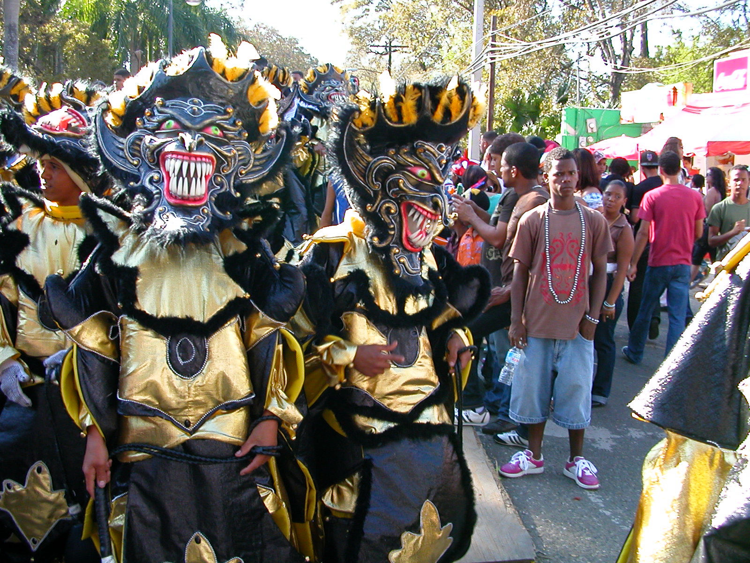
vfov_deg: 38.7
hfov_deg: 50.1
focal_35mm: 37
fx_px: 802
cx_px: 375
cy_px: 282
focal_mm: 5.6
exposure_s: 1/169
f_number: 2.7
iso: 100
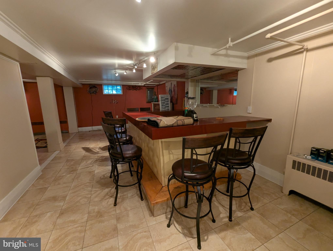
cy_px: 126
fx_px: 125
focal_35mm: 13
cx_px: 166
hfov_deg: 106.1
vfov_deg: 90.1
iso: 182
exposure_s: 1/30
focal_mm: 1.95
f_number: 2.2
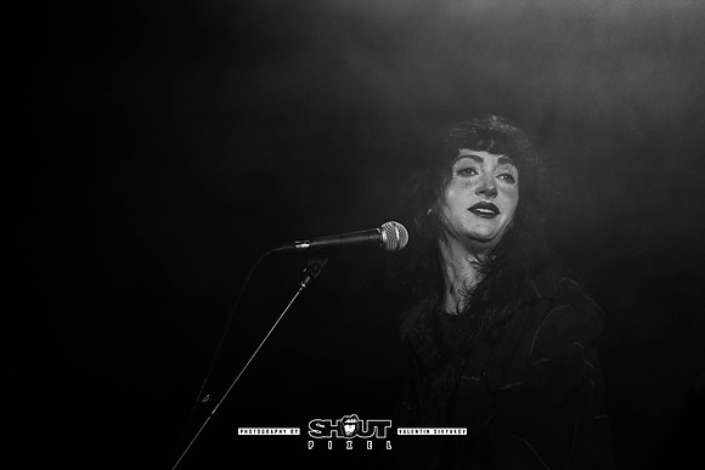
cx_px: 373
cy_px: 228
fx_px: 4017
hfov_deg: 10.0
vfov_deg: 6.7
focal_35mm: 205
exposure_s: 1/200
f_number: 2.8
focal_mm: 180
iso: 800
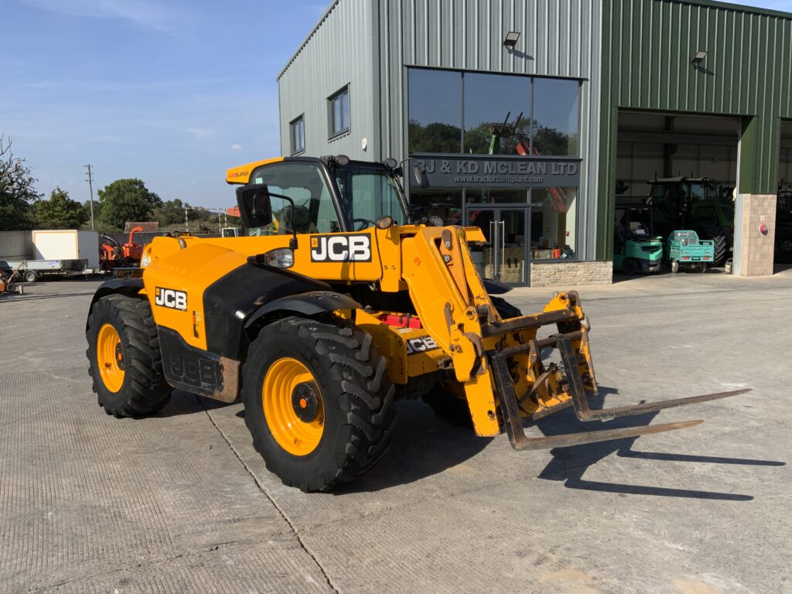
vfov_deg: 48.2
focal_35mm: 29
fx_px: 664
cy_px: 297
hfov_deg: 61.7
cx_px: 396
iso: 16
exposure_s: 1/1786
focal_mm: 3
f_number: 1.8
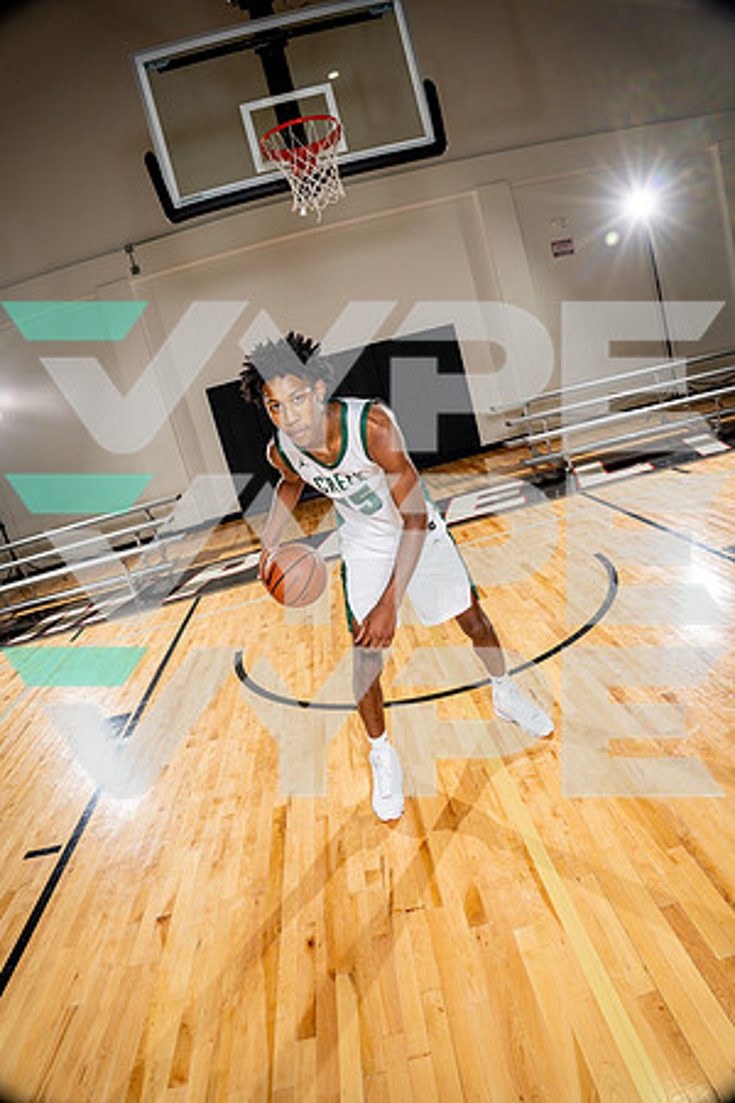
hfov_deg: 61.9
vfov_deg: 84.0
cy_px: 552
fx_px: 612
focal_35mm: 20
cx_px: 368
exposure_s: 1/250
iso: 250
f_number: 7.1
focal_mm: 20
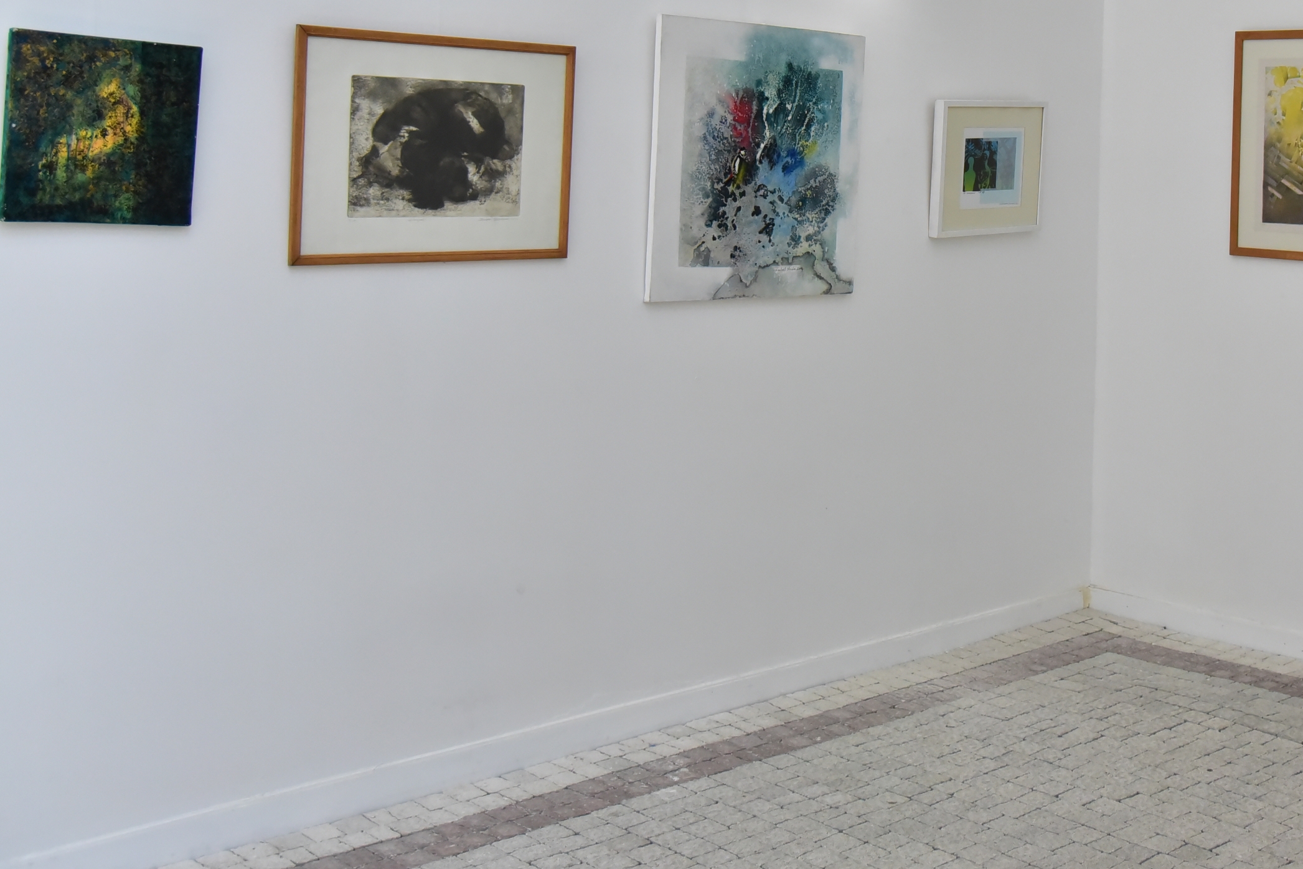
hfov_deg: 40.3
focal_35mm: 48
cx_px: 929
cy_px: 199
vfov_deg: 27.6
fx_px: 1737
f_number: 4
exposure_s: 1/1250
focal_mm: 31
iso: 3200
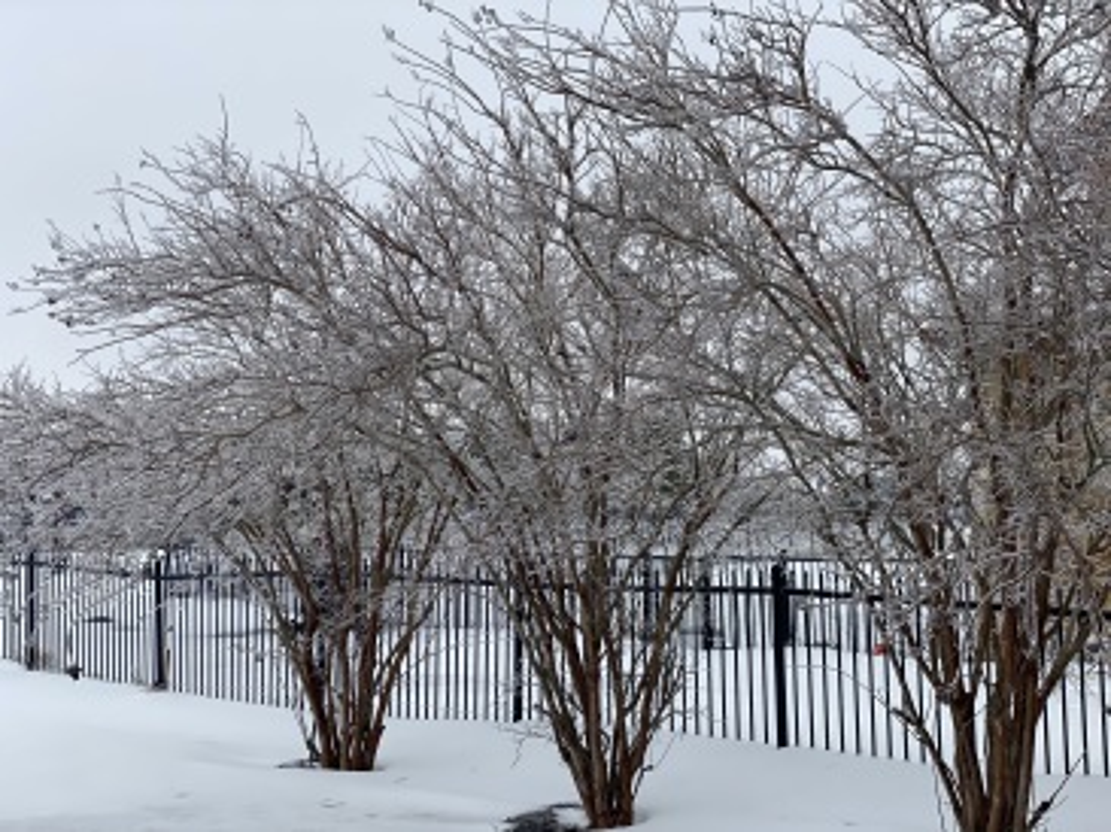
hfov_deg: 36.8
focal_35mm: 52
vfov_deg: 28.0
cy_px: 416
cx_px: 556
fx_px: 1668
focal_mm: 6
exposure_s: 1/978
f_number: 2
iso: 20
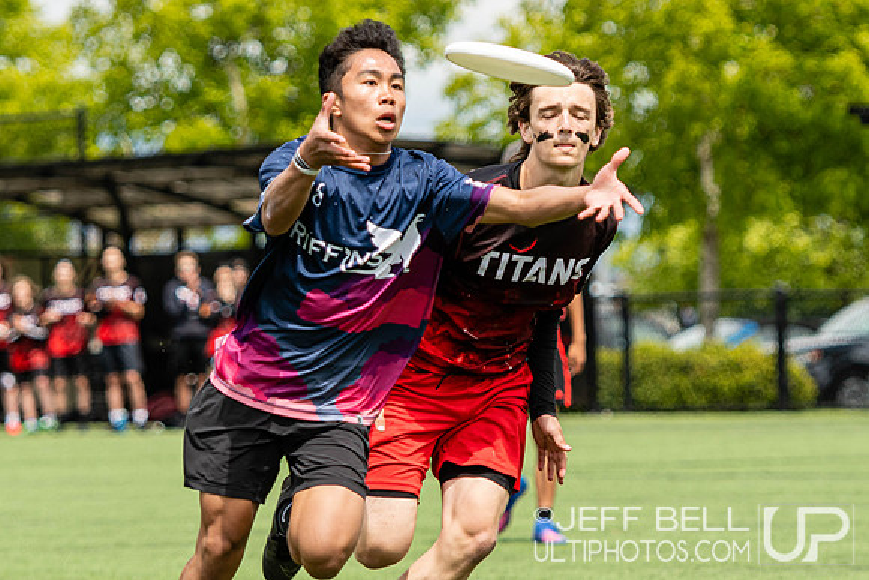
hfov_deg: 7.1
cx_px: 427
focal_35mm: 291
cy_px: 196
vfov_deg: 4.7
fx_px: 7015
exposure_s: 1/1600
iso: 140
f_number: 2.8
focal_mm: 120
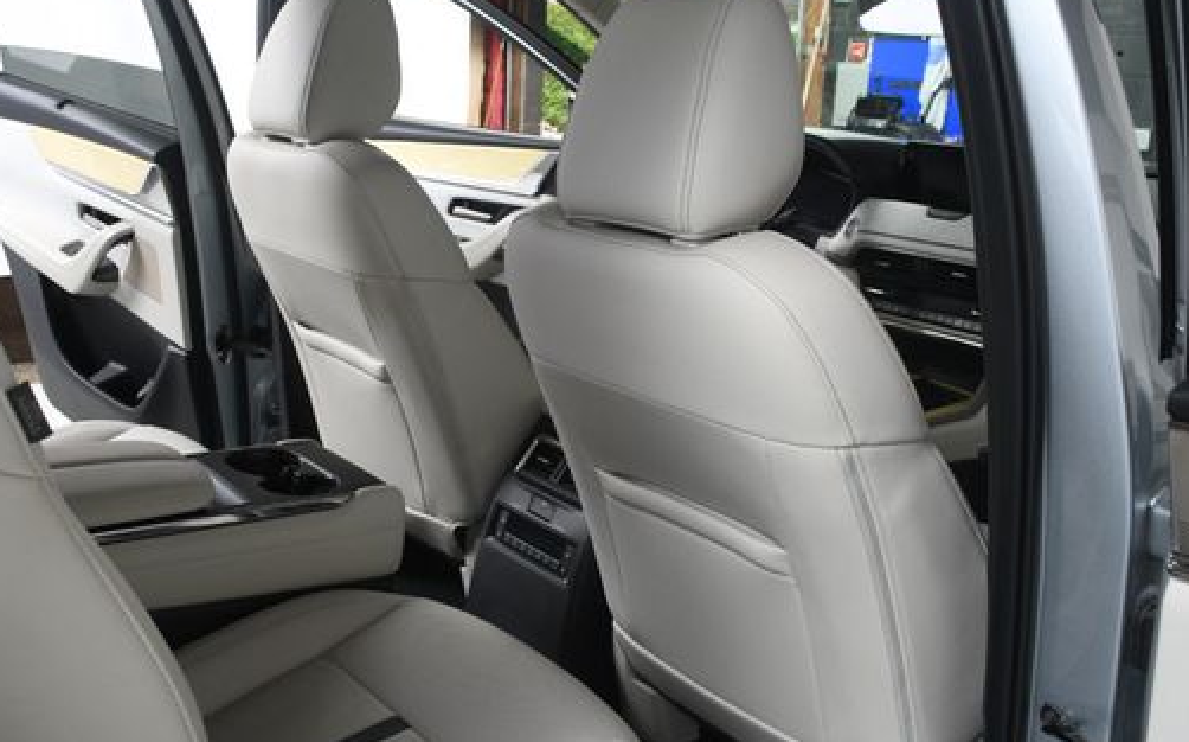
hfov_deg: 50.3
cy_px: 396
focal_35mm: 39
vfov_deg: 32.7
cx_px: 519
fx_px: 1263
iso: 100
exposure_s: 1/160
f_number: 6.3
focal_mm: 20
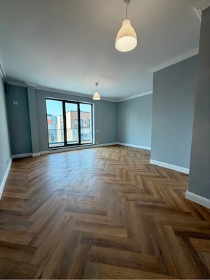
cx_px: 105
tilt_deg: -6.5
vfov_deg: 102.1
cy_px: 140
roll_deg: +0.1
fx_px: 113
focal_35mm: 14
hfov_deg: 85.7
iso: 100
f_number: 2.2
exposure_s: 1/121
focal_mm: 2.22
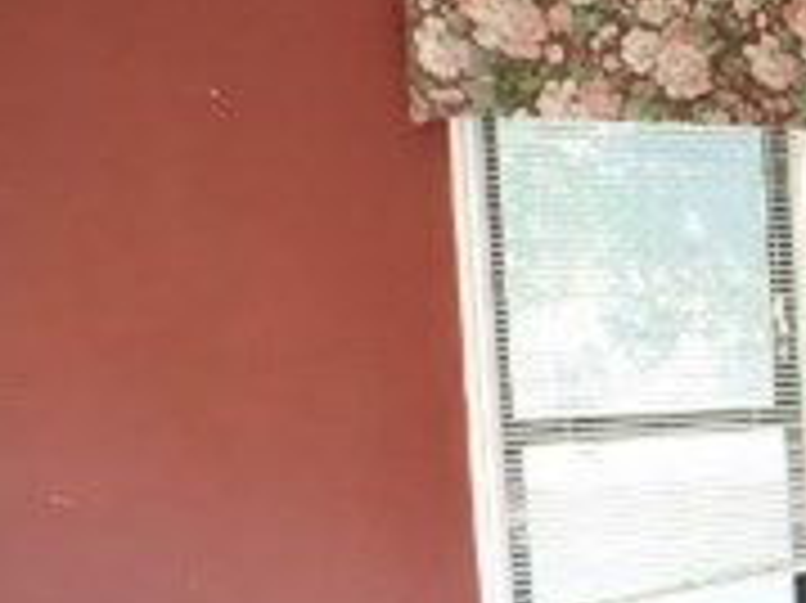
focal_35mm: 86
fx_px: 2001
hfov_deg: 19.2
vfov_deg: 17.0
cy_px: 482
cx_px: 1288
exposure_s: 1/30
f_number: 3
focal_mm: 4.3
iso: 140
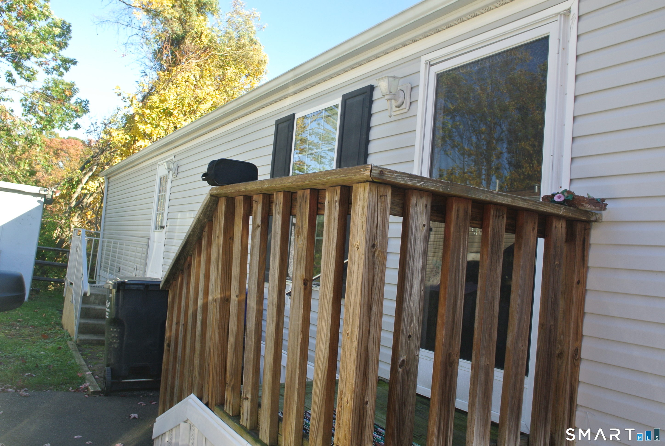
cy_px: 223
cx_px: 332
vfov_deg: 48.1
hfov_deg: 67.3
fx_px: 500
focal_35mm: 27
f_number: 6.3
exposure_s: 1/60
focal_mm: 10
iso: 100
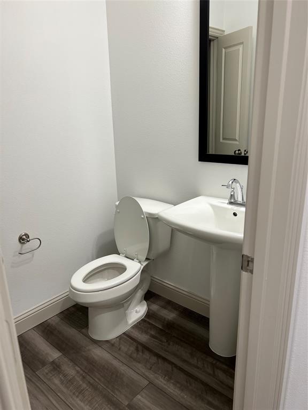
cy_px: 205
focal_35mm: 26
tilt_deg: -16.4
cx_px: 154
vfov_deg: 67.3
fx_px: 308
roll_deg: +1.7
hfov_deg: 53.1
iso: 80
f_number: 1.5
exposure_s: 1/120
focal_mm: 5.7
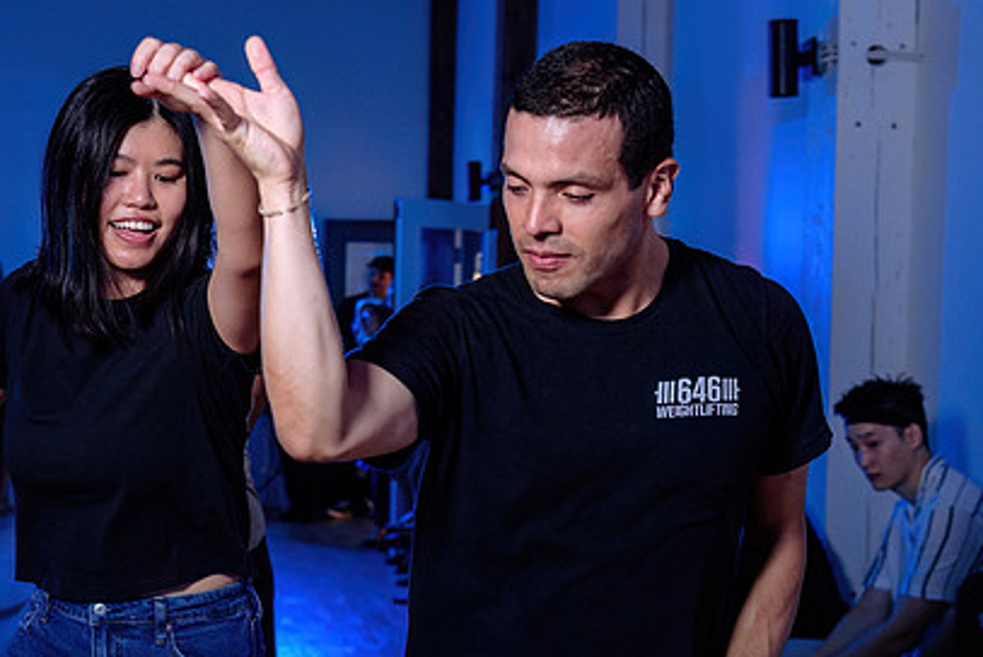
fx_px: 1831
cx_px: 354
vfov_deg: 20.3
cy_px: 392
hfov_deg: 29.9
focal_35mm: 67
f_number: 3.5
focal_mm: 40
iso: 1000
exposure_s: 1/160
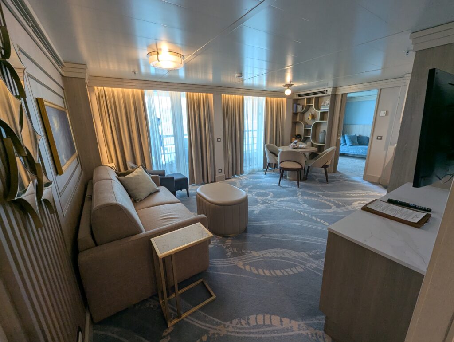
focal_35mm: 13
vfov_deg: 90.1
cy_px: 171
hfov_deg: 106.1
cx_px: 227
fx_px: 171
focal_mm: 1.95
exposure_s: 1/60
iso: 71
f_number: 2.2
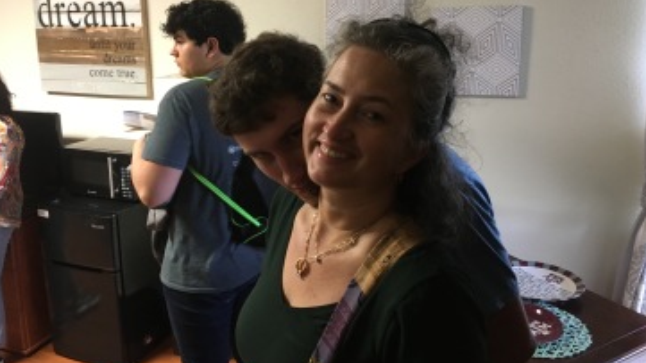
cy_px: 145
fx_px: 548
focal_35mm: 32
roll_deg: +0.8
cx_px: 326
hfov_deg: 61.0
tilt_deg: -11.3
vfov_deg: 36.5
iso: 200
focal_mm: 4.15
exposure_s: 1/17
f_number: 2.2
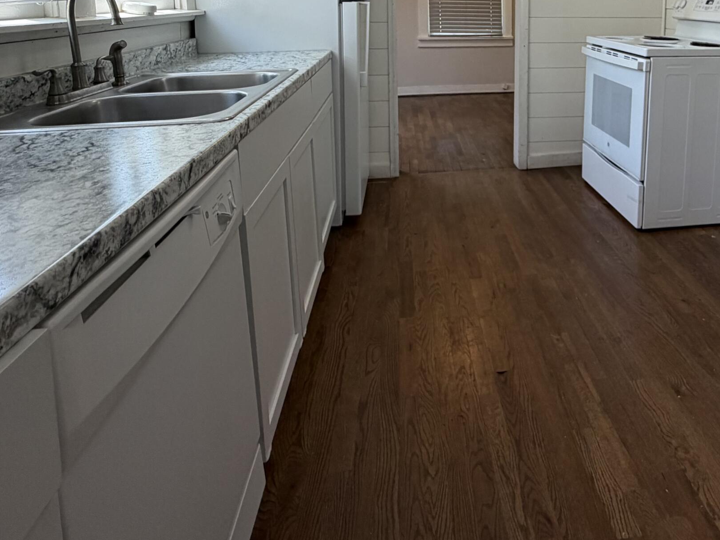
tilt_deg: -6.4
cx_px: 490
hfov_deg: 65.2
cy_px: 62
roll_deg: -1.0
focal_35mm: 26
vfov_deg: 48.0
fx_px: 541
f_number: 2.2
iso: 160
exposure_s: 1/120
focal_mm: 2.22
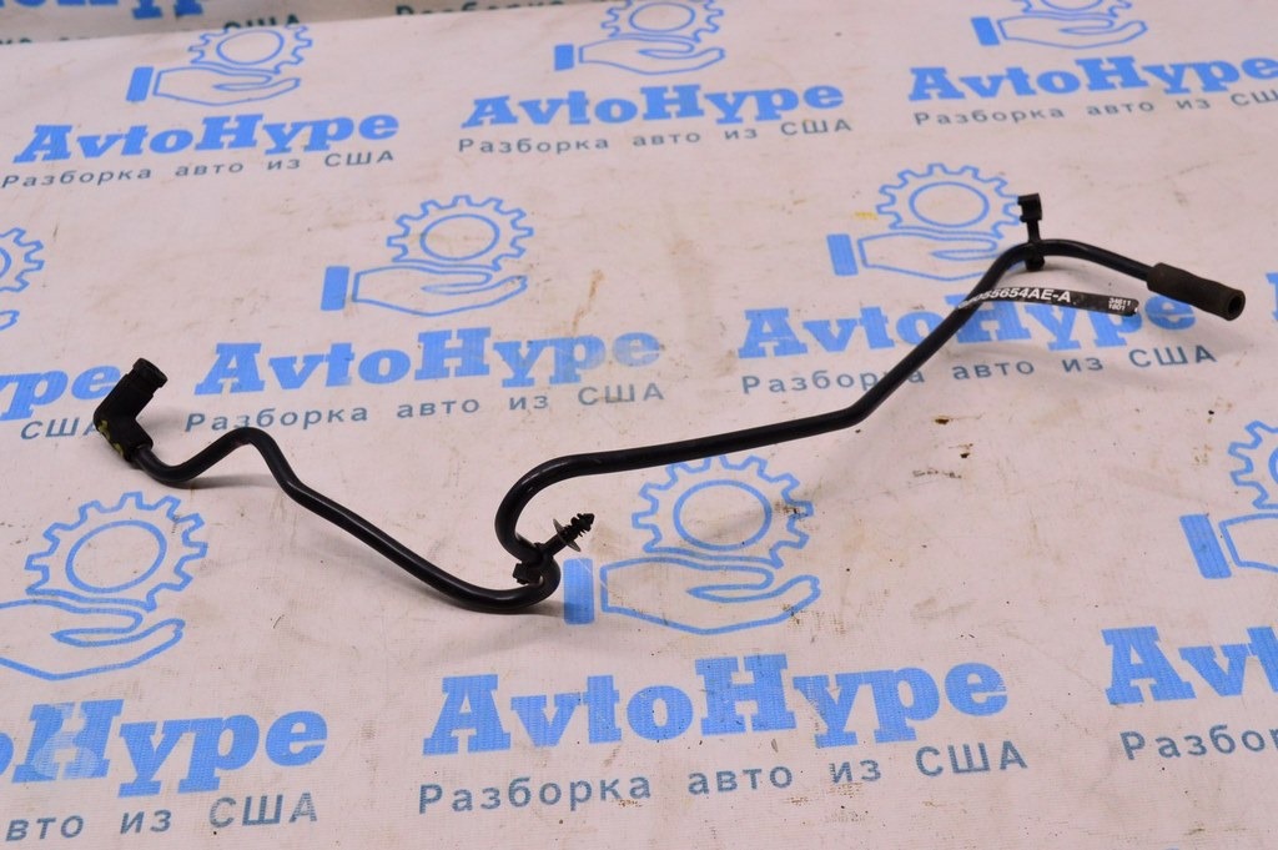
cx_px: 639
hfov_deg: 43.6
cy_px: 425
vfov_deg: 29.8
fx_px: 1596
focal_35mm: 45
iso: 1600
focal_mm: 30
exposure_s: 1/125
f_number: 8
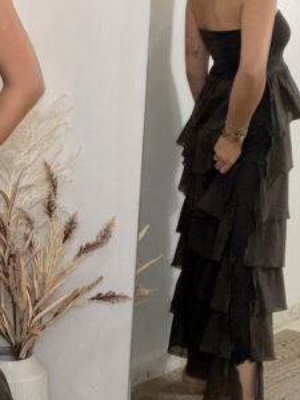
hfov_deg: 17.5
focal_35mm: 80
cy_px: 171
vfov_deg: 24.4
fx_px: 924
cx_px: -68
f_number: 1.9
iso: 160
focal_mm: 2.71
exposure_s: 1/60
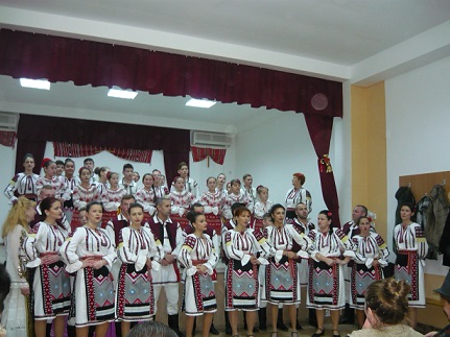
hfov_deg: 55.4
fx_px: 429
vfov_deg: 42.9
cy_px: 168
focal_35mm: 33
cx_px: 225
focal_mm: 5.5
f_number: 2.8
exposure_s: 1/30
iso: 400
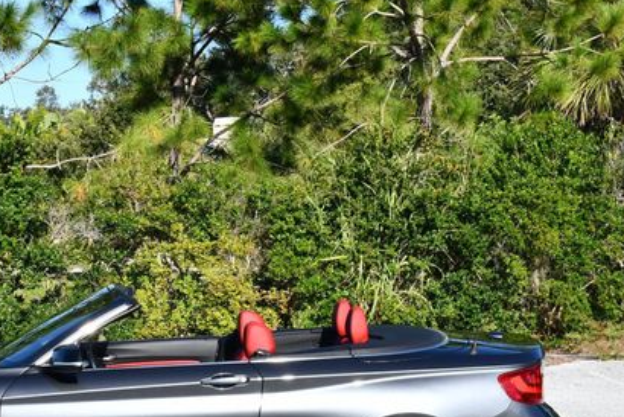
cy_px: 289
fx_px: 1734
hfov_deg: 20.3
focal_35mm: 100
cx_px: 166
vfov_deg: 13.7
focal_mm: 32
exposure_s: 1/250
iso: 140
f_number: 8
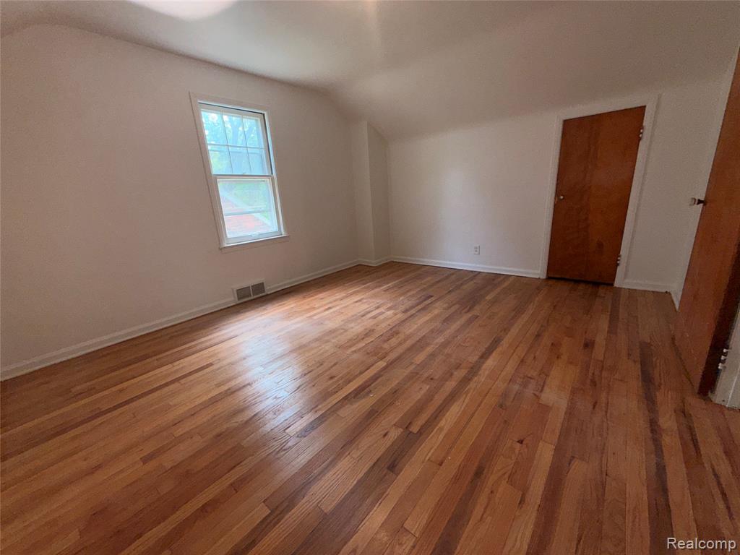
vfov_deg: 85.7
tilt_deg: -15.2
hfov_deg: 102.1
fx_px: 299
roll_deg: +3.6
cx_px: 370
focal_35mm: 14
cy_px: 278
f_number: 2.2
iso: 40
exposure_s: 1/122
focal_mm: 2.22
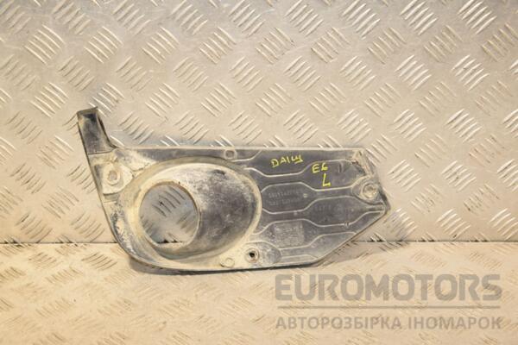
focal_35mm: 75
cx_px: 259
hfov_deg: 27.0
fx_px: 1079
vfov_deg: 18.2
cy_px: 172
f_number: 6.3
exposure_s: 1/200
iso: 800
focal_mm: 50
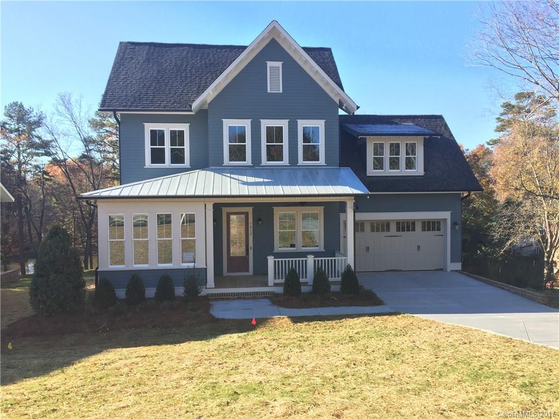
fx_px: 468
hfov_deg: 61.7
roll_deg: +1.6
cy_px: 210
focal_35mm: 29
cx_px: 280
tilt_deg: -0.5
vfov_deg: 48.2
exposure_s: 1/549
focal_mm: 4.15
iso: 32
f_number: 2.2
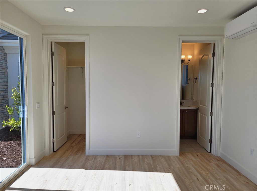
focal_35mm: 24
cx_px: 128
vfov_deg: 56.6
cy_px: 96
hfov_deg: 71.7
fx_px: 178
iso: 16
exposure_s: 1/395
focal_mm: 6.7
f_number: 1.8
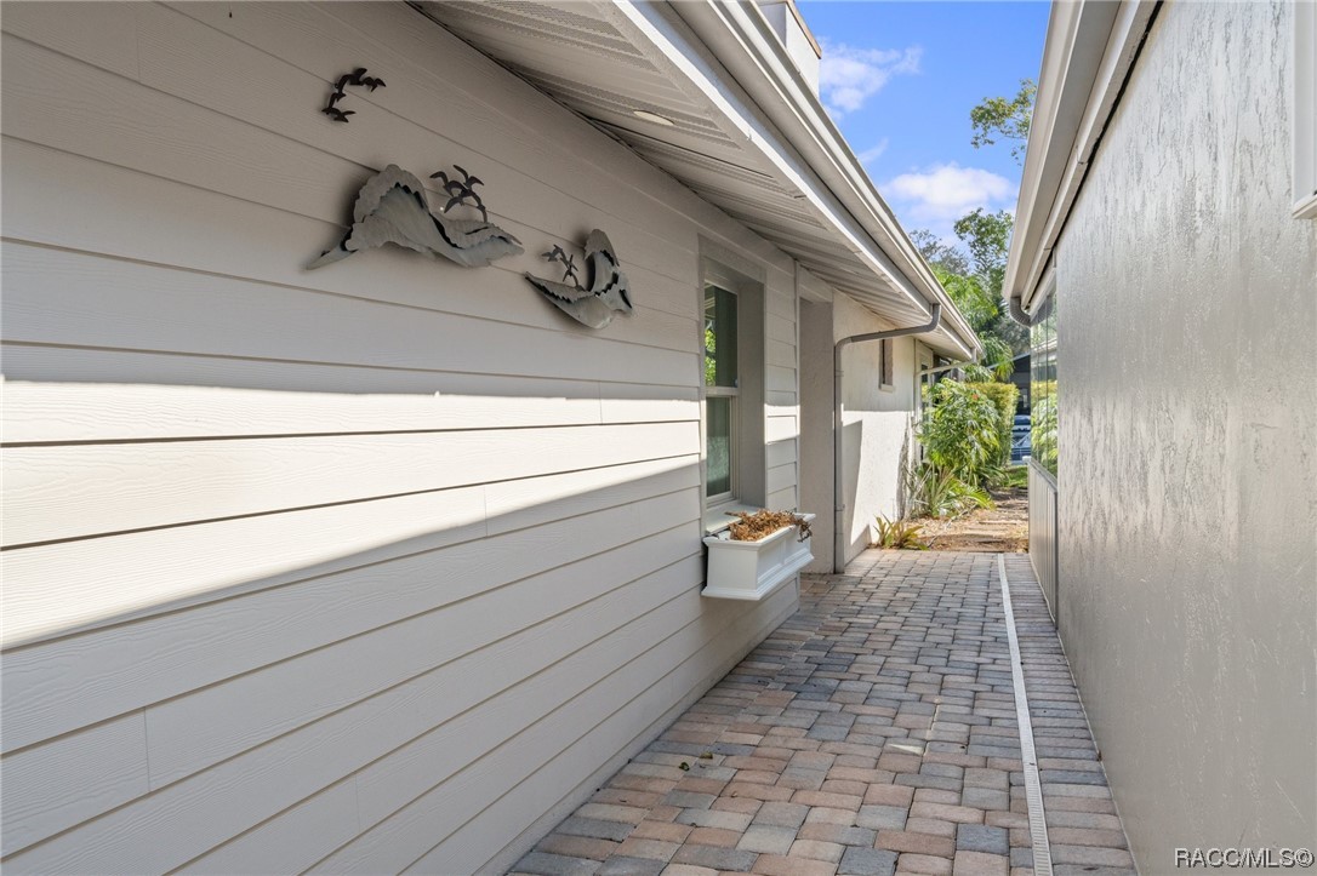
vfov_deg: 41.7
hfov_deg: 59.5
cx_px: 658
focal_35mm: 32
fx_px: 1152
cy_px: 438
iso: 320
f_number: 8
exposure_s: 1/250
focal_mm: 21
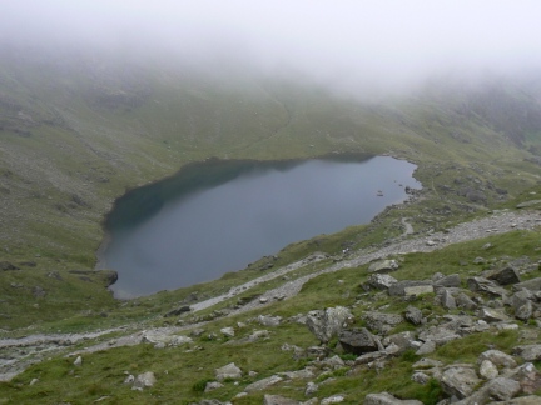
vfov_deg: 39.7
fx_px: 563
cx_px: 270
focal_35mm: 36
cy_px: 202
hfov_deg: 51.4
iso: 80
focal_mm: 6
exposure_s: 1/125
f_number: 5.6
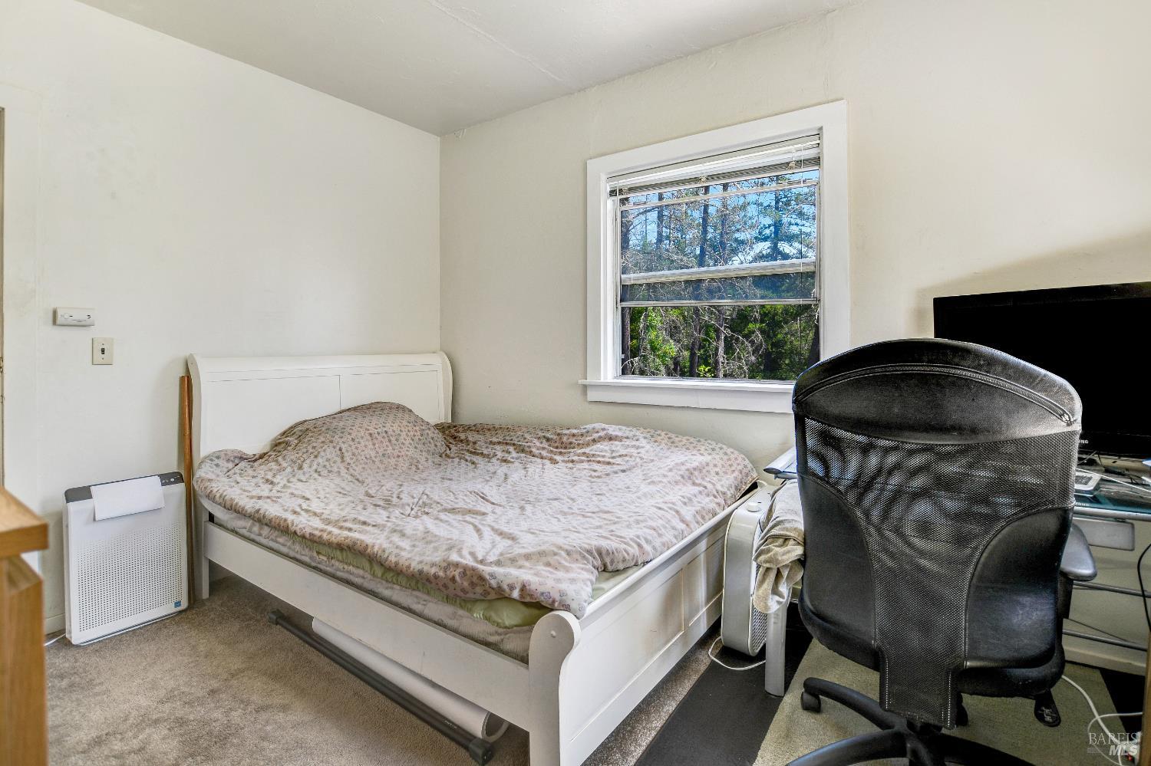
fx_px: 479
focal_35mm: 15
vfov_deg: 77.3
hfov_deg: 100.4
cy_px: 383
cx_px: 576
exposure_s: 1/60
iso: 100
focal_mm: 10
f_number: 4
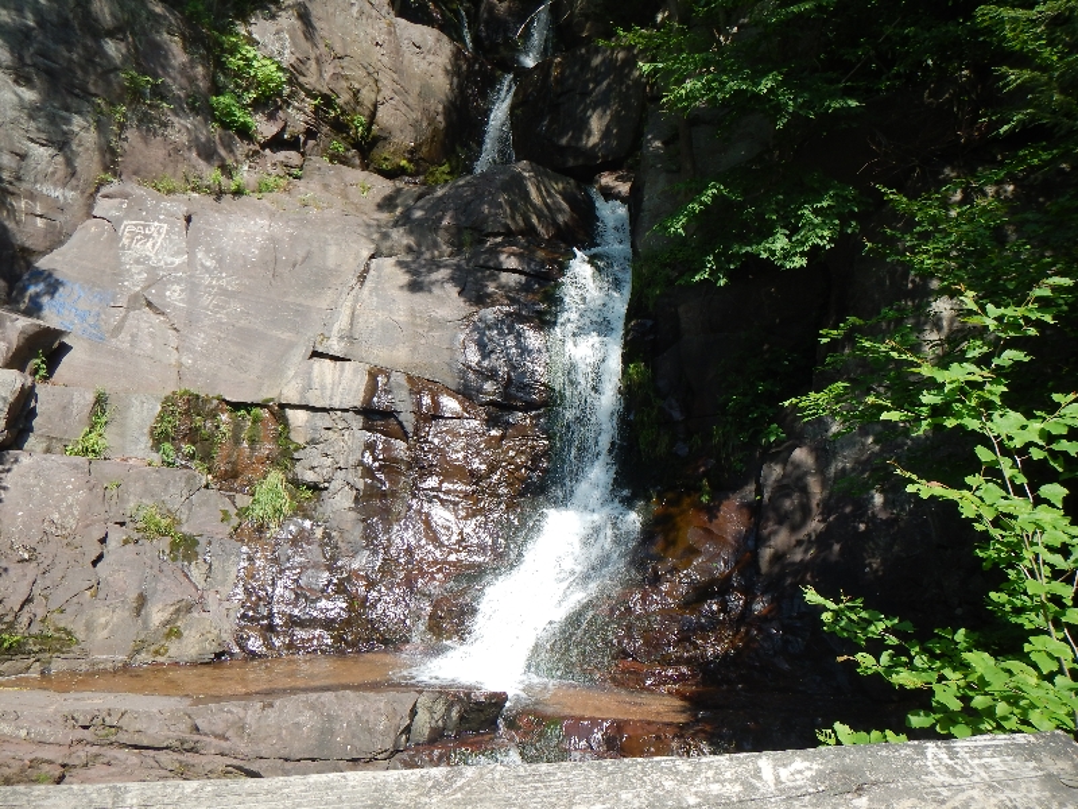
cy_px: 404
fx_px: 872
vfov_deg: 49.7
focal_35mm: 28
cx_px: 539
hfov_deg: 63.4
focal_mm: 5
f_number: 3.9
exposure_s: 1/400
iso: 125
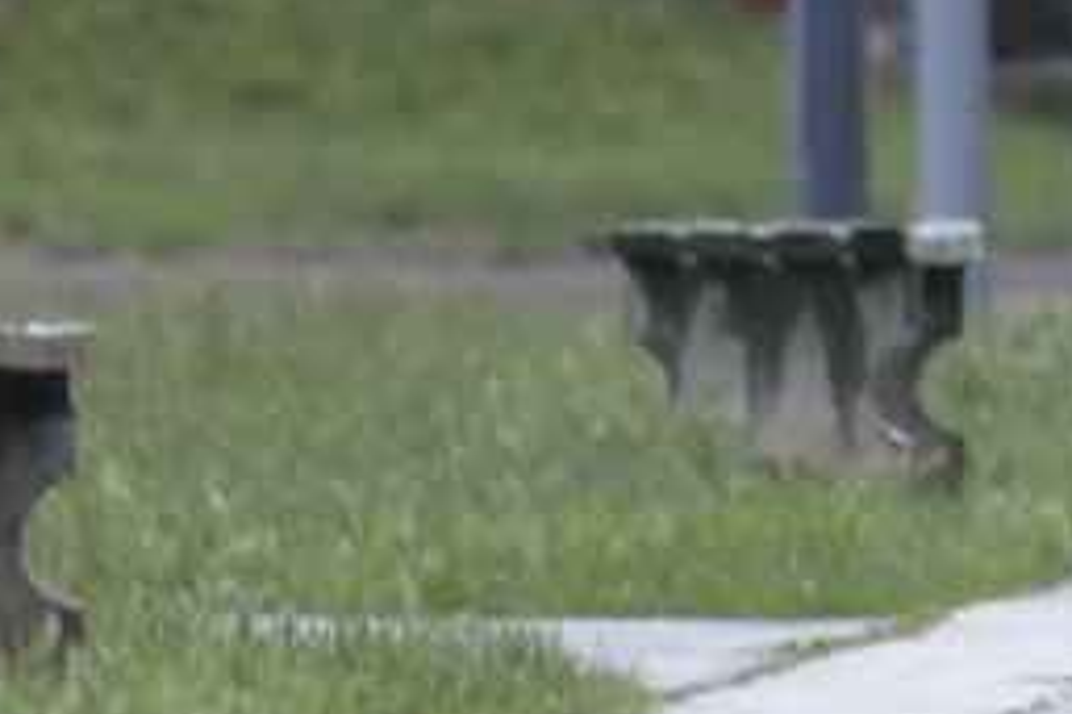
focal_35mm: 1559
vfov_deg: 0.9
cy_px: 90
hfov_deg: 1.3
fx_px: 46392
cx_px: 1064
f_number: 4
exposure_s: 1/200
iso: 800
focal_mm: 200
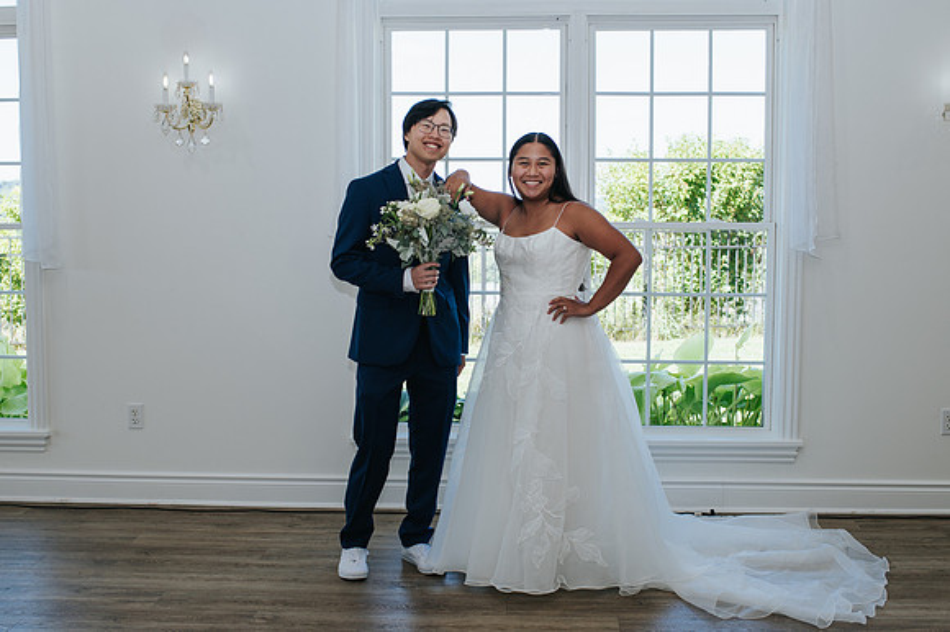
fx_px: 1234
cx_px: 470
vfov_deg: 28.7
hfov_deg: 42.1
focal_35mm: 47
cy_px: 342
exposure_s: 1/200
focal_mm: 35
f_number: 3.5
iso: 100
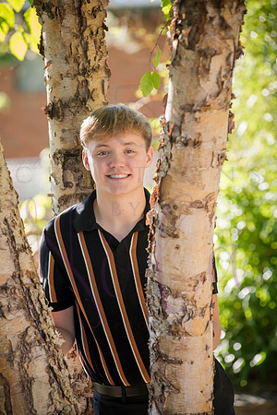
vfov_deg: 12.1
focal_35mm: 170
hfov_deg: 8.1
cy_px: 208
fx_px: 1962
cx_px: 138
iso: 800
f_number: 5.6
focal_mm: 170
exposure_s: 1/320
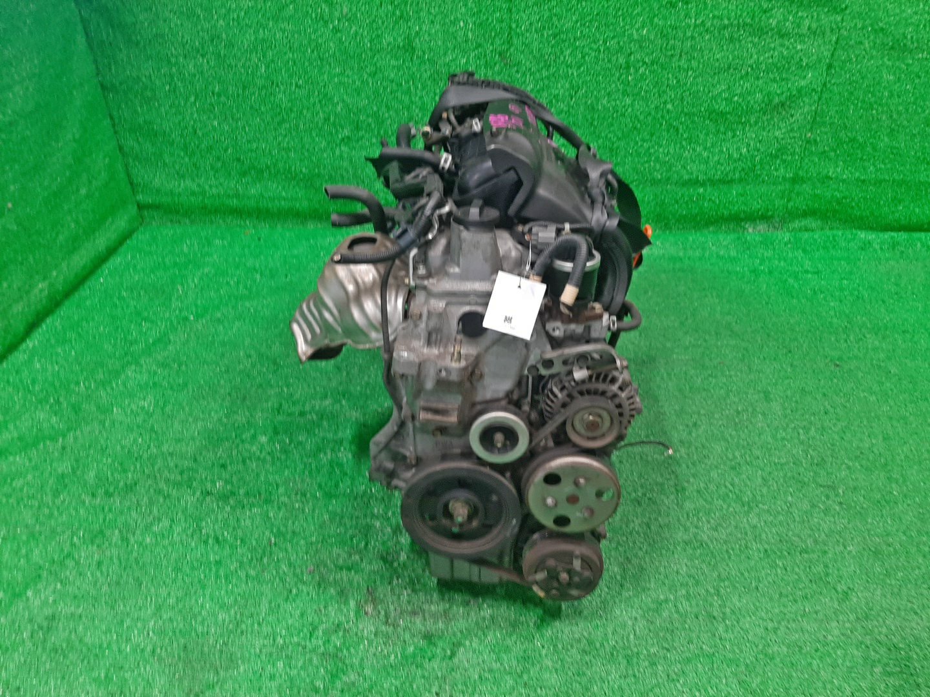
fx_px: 699
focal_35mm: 26
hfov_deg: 67.3
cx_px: 465
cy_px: 348
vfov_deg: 53.1
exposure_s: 1/50
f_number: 1.7
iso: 130
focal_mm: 3.93
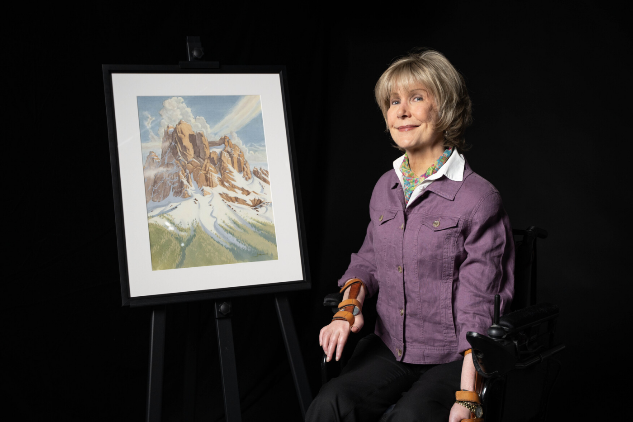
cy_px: 211
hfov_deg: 44.2
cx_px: 316
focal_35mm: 44
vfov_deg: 30.3
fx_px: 779
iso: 800
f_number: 3.5
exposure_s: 1/80
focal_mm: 44.3
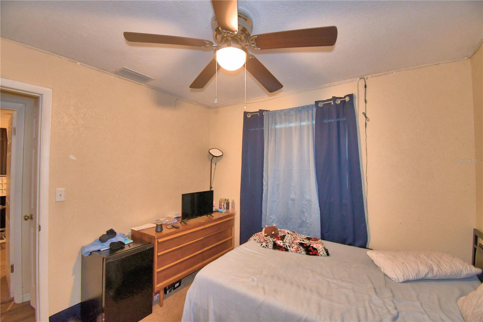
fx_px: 201
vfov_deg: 77.3
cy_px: 161
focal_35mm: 15
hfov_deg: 100.4
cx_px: 242
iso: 1250
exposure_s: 1/30
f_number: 4.5
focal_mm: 10
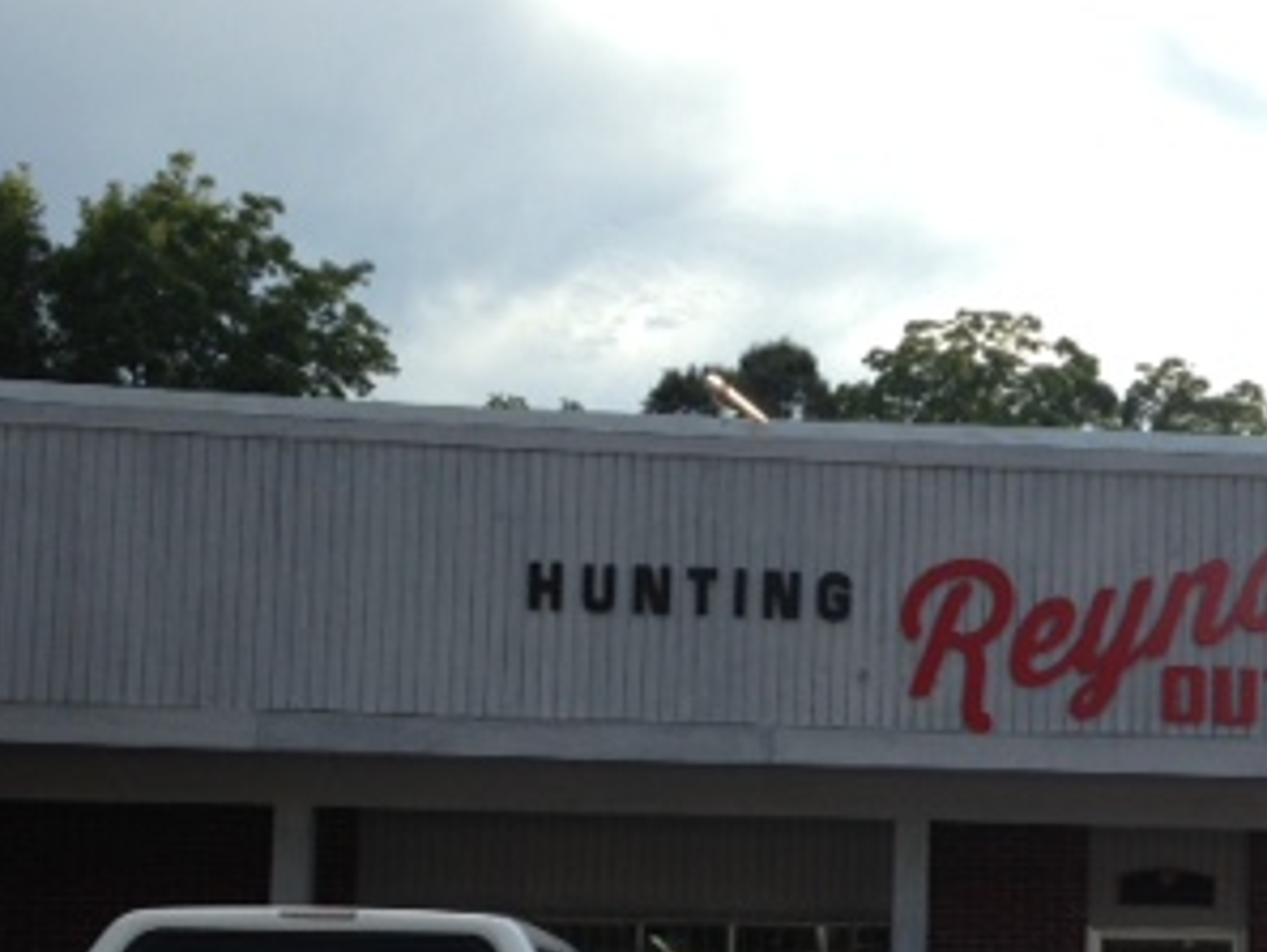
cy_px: 832
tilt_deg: +4.3
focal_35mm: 71
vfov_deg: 20.4
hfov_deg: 26.8
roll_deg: -0.6
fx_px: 2600
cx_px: 1028
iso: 50
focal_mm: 4.12
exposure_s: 1/570
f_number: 2.4
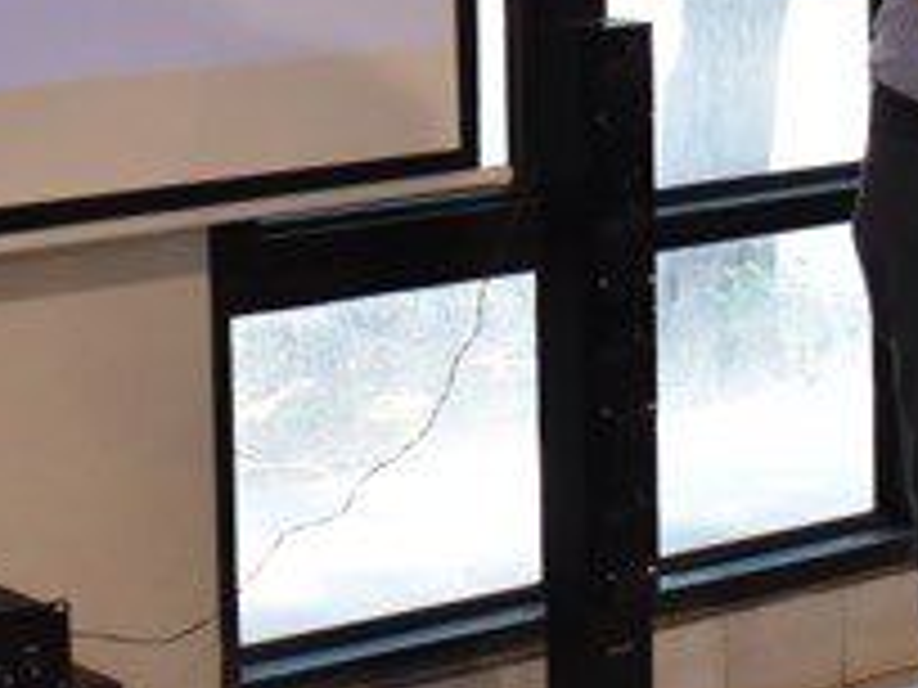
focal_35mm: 146
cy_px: -81
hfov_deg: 13.5
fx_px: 3875
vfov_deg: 10.0
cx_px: 414
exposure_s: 1/60
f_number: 3.8
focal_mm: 23
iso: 1250
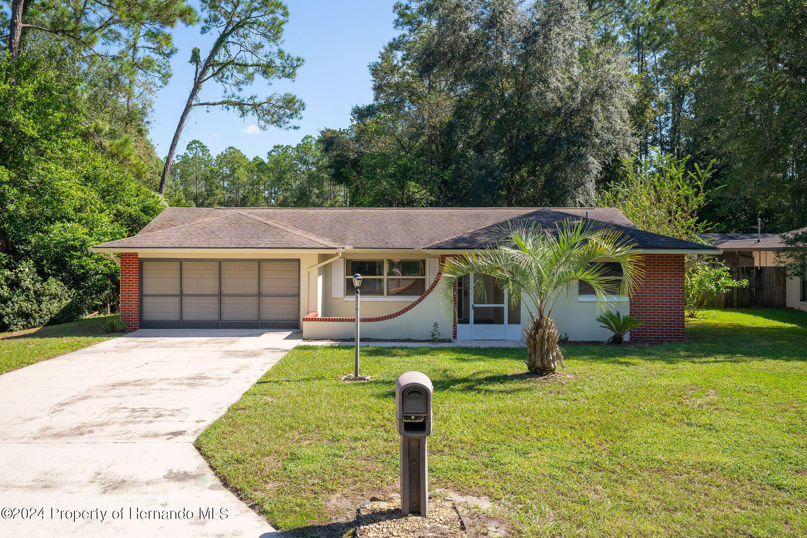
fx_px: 719
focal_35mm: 32
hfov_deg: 58.5
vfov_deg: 41.0
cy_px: 255
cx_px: 381
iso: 640
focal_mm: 28
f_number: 7.1
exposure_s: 1/1000
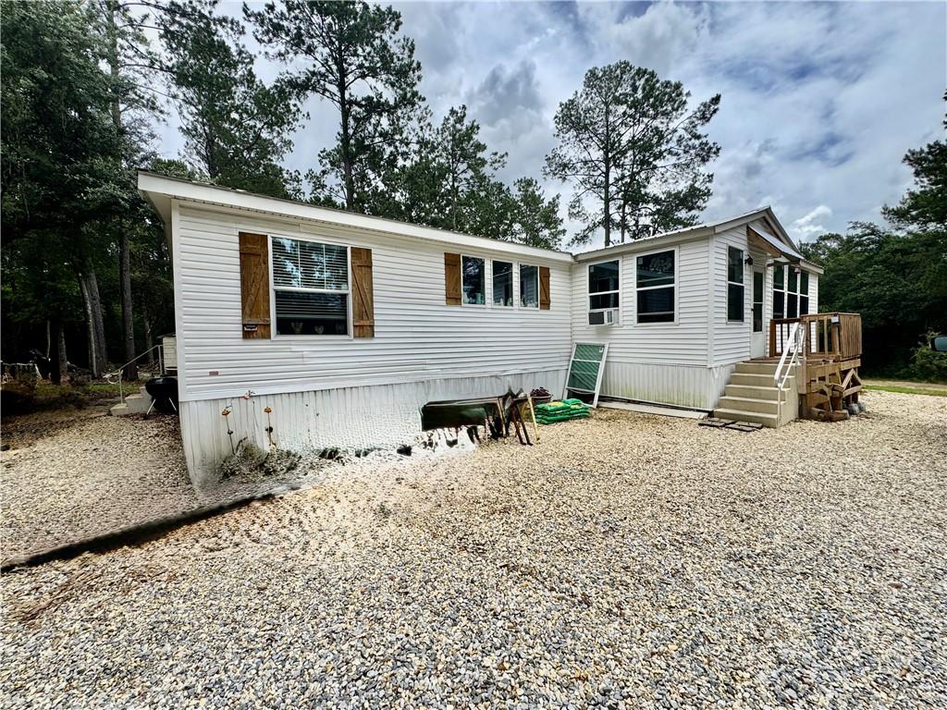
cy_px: 355
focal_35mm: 14
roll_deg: +0.7
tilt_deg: -3.3
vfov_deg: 85.7
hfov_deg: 102.1
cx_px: 474
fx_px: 383
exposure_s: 1/1832
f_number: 2.2
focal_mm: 2.22
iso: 50
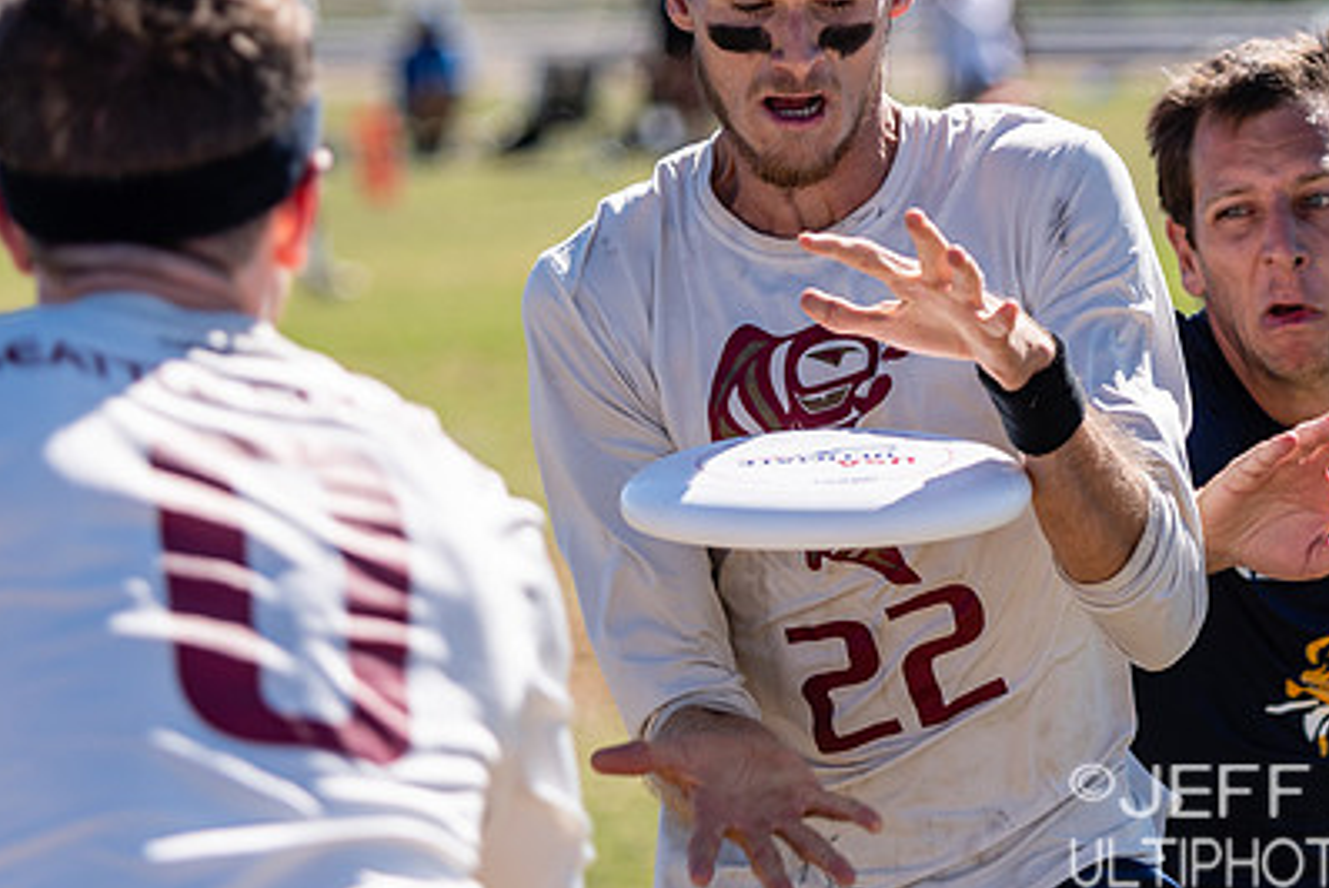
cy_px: 282
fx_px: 8238
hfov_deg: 9.2
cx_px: 848
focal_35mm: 223
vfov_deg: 6.2
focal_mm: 102
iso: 100
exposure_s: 1/2000
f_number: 2.8
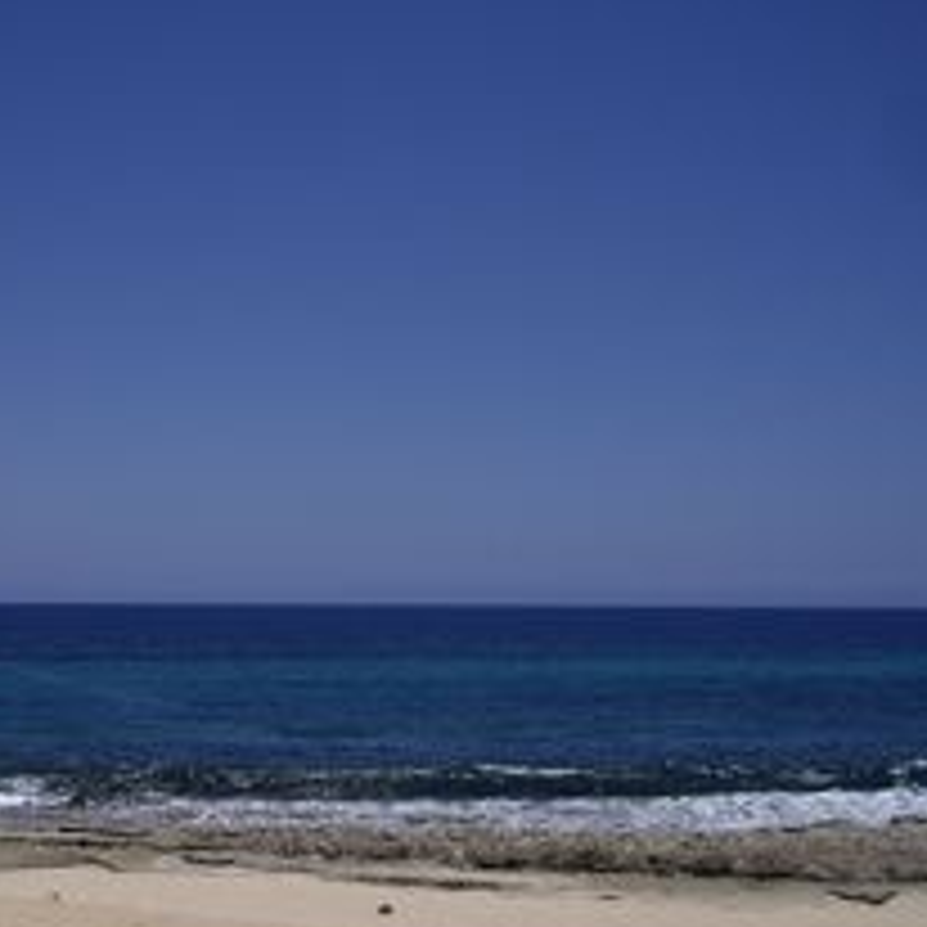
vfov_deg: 28.4
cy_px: 608
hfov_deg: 28.3
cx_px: 270
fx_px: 1818
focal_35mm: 60
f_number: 5.6
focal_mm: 7.9
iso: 50
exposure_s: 1/640
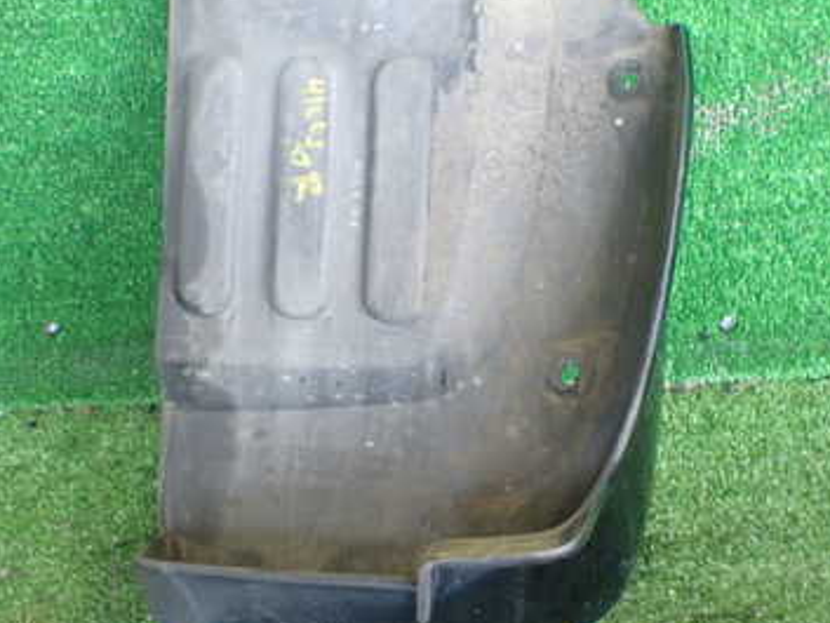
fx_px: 1223
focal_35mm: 51
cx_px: 440
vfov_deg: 28.5
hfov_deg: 37.5
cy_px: 266
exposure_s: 1/125
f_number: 2.3
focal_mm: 5.4
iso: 640
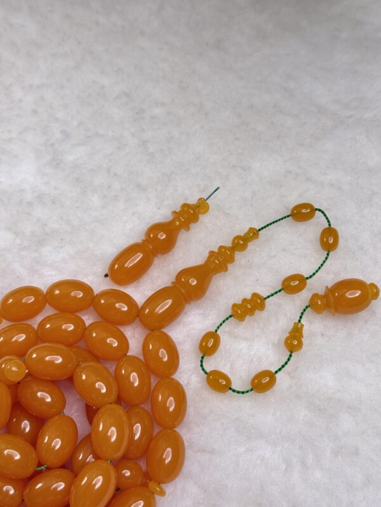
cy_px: 254
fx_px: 704
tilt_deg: -65.4
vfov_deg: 39.7
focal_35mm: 48
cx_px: 190
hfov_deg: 30.3
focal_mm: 6.76
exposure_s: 1/141
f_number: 1.78
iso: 64
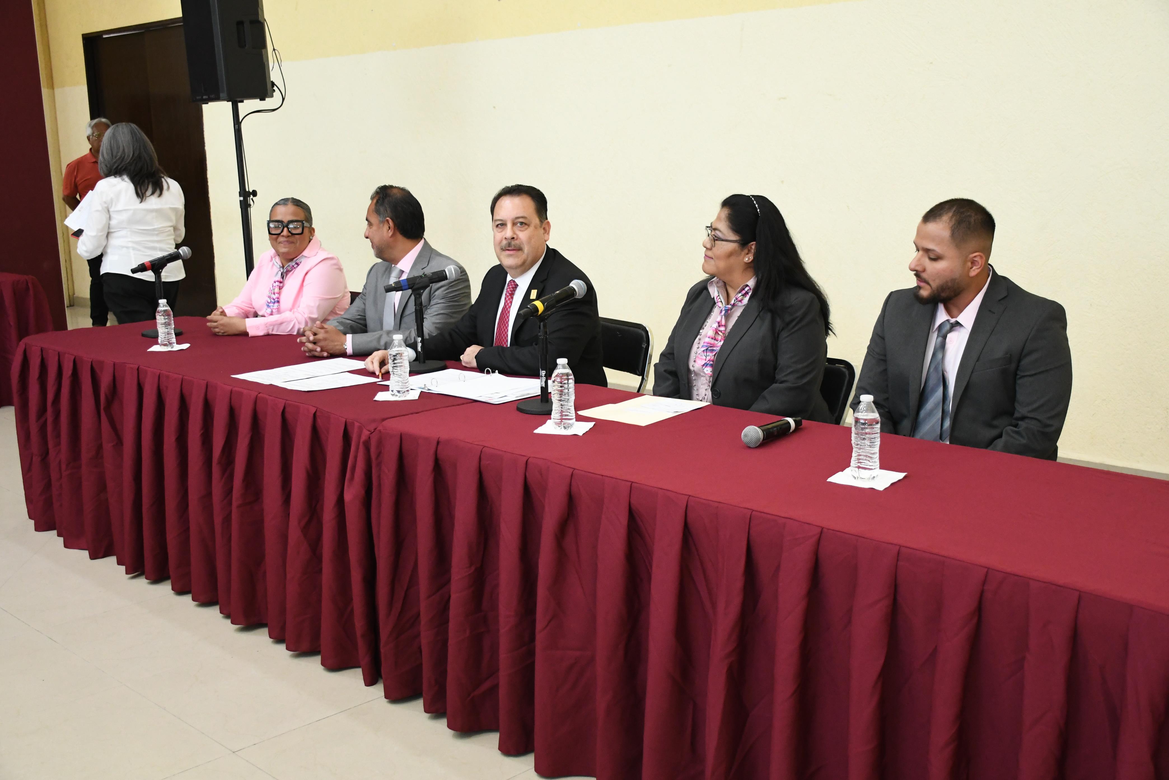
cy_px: 390
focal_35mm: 39
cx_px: 584
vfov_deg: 34.2
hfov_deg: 49.6
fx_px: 1266
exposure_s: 1/100
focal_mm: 26
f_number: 3.8
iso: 2500
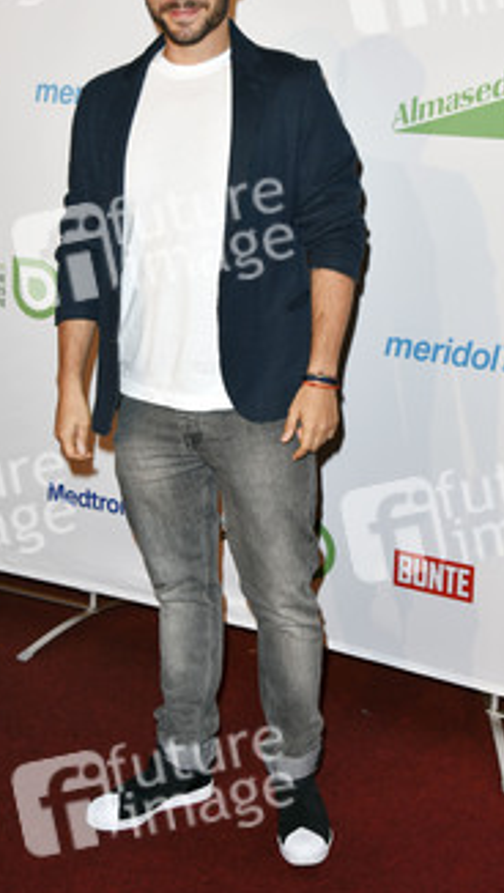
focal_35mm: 59
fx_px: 1398
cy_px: 381
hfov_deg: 20.4
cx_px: 233
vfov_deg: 35.4
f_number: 5.6
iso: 800
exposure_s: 1/160
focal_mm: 46
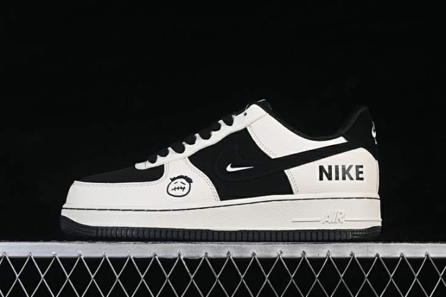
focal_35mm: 75
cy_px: 148
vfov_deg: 18.2
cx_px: 223
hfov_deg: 27.0
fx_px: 929
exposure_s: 1/80
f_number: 8
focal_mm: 50
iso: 160
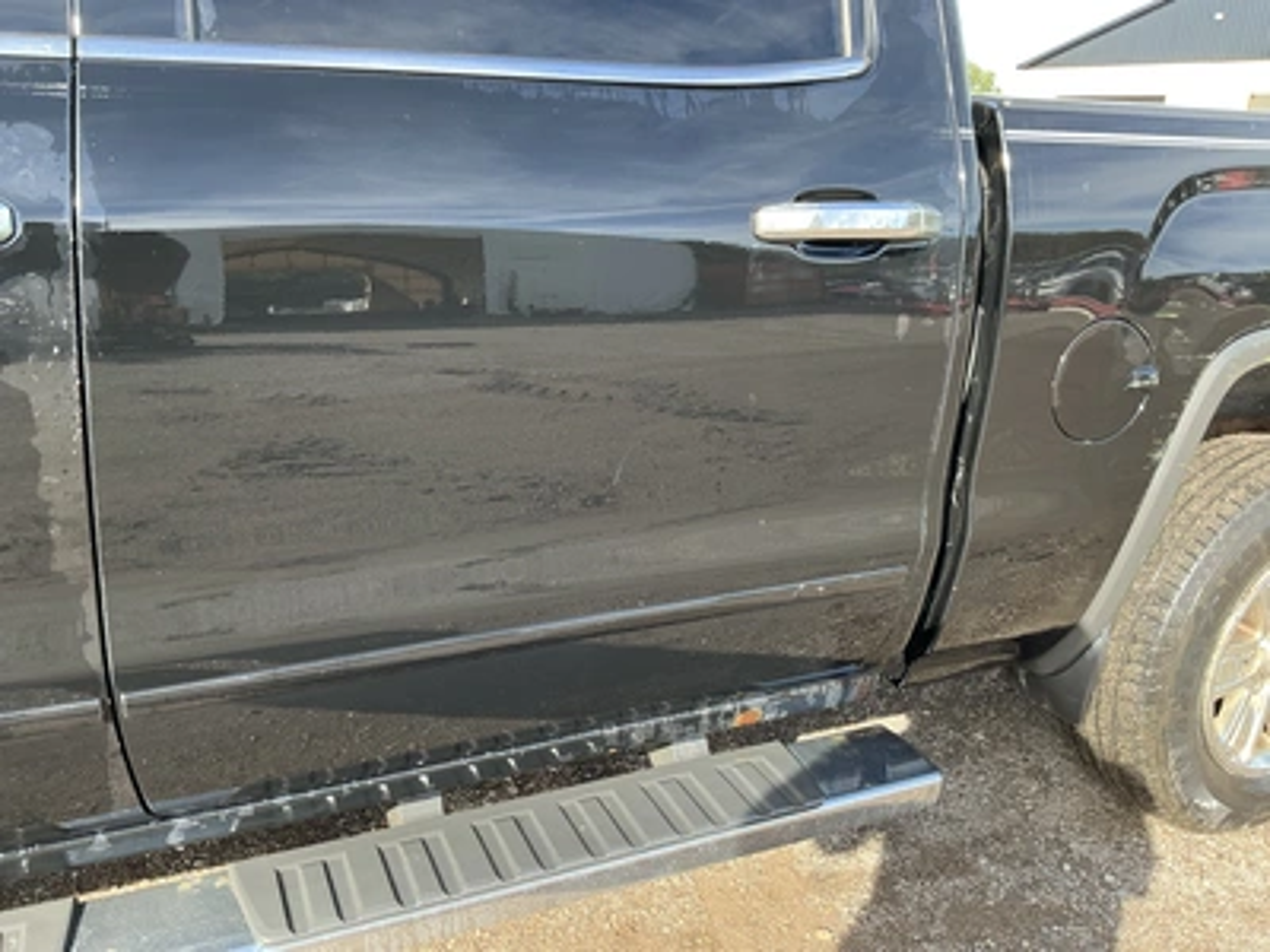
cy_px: 476
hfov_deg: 63.4
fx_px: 1027
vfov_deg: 49.7
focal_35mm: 28
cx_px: 635
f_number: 1.8
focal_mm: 3
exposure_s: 1/125
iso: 25
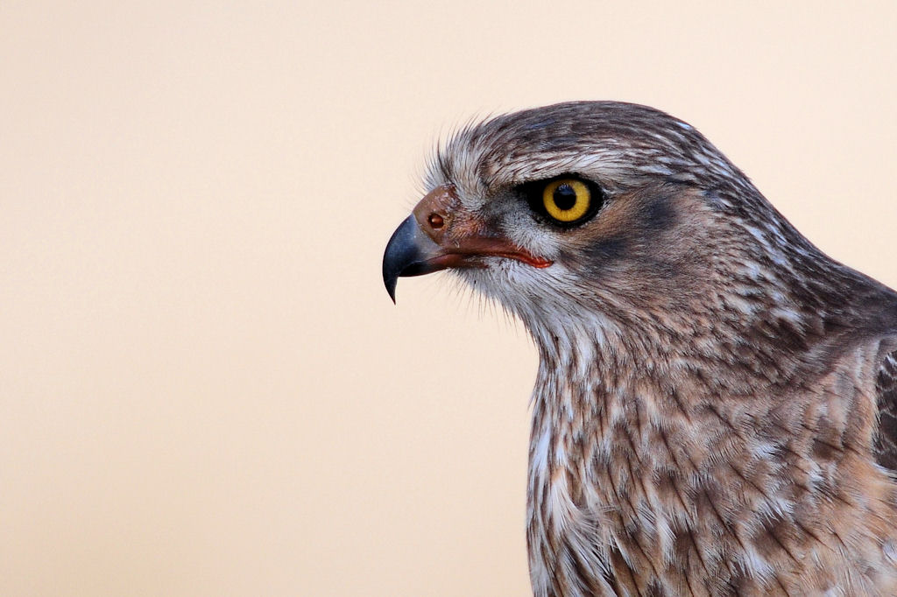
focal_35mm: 825
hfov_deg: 2.5
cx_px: 448
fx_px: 20548
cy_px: 298
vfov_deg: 1.7
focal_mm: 550
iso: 400
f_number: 5.6
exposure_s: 1/640
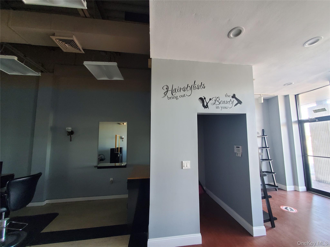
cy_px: 124
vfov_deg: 89.9
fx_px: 124
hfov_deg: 106.2
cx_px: 165
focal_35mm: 13
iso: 400
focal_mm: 1.8
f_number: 2.2
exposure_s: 1/60
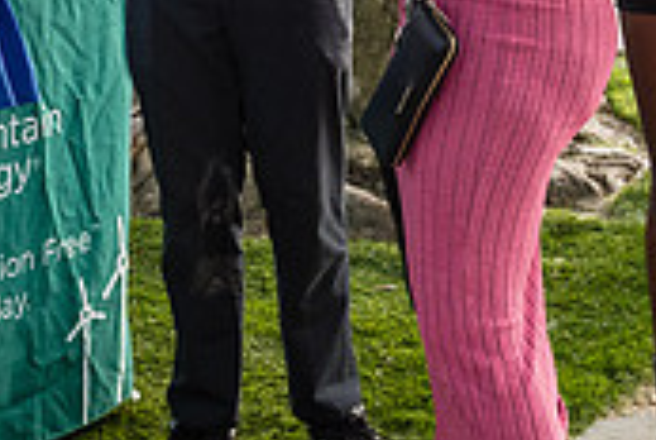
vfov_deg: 11.3
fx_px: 2154
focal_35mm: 118
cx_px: 313
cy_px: -176
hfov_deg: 17.3
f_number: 3.5
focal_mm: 32
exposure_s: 1/200
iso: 1000
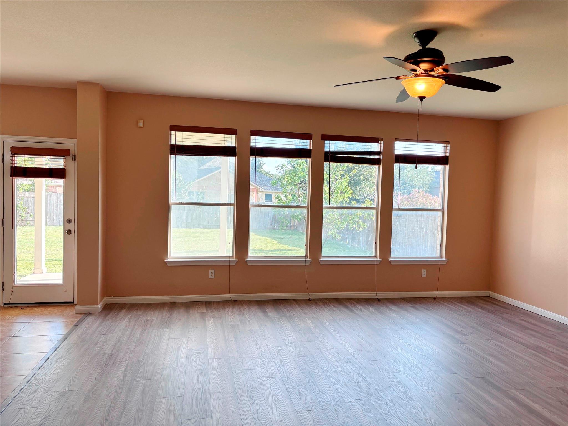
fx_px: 427
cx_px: 284
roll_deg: -1.8
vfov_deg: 53.1
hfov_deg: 67.3
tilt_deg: -2.5
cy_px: 213
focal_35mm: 26
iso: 50
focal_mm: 5.96
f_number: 1.6
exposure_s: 1/155
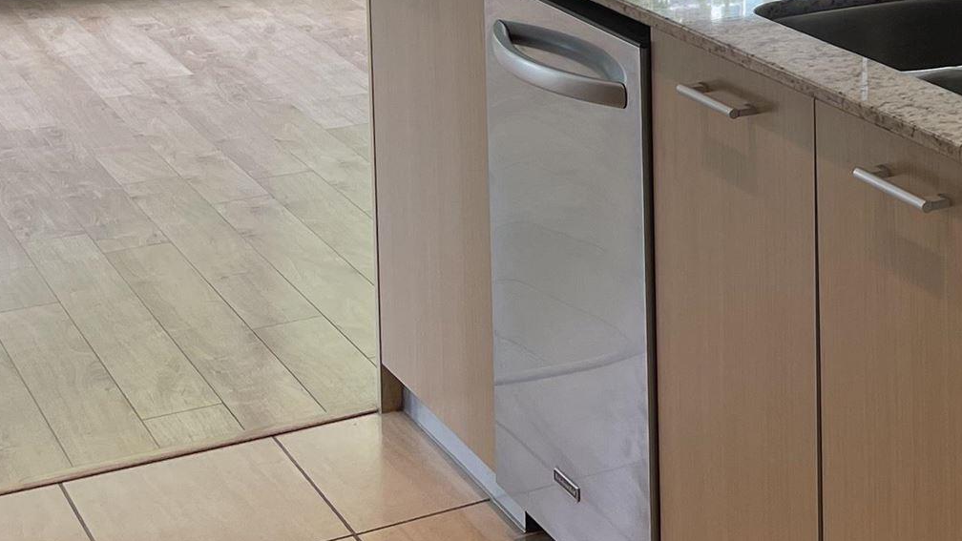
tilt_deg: -7.6
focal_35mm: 83
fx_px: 2117
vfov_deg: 13.9
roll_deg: -0.1
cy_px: -189
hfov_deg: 22.6
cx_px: 1276
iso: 32
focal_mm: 5.1
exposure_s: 1/120
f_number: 1.6
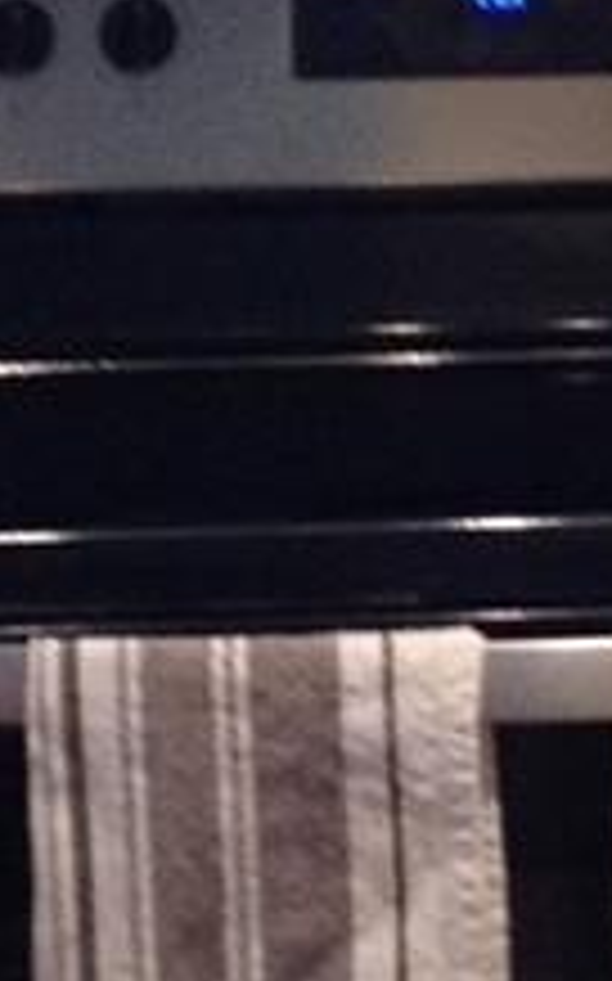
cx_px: 598
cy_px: 50
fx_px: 5131
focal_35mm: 192
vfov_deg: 10.8
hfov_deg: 6.8
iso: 125
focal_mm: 3.3
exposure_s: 1/25
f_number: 2.4
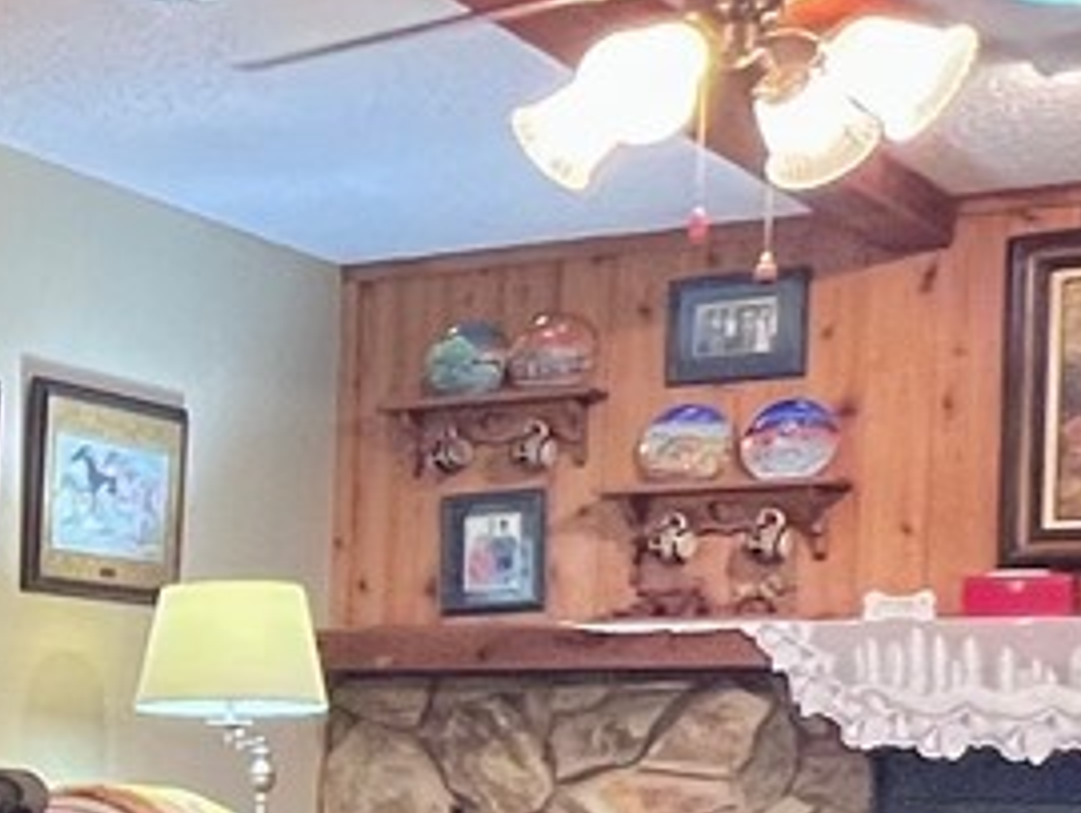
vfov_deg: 18.6
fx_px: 2407
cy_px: 853
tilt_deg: -2.3
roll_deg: -1.9
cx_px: -697
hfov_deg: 20.3
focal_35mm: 77
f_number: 1.8
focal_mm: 1.57
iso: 320
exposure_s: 1/60
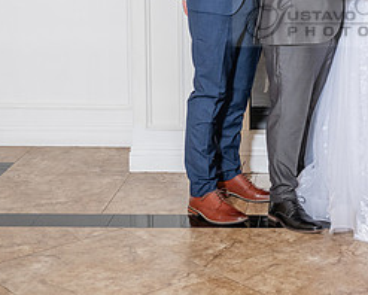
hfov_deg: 21.0
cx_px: 362
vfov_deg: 17.2
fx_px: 959
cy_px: 11
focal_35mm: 88
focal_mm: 40
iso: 640
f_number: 4.5
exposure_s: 1/160
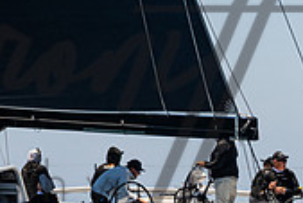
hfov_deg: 5.6
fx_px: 3075
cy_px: 137
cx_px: 161
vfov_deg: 3.8
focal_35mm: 365
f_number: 8
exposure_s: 1/2500
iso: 500
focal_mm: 84
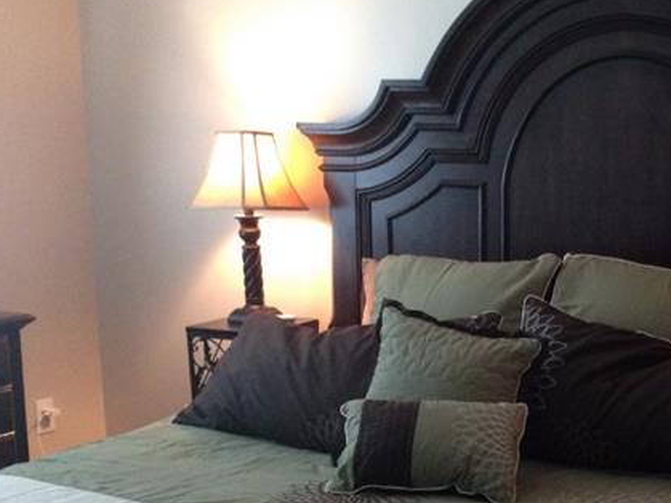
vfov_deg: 23.0
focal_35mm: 63
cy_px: 384
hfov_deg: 29.6
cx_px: 593
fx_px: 1221
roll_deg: -1.0
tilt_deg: -11.5
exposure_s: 1/20
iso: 320
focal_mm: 4.12
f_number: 2.4
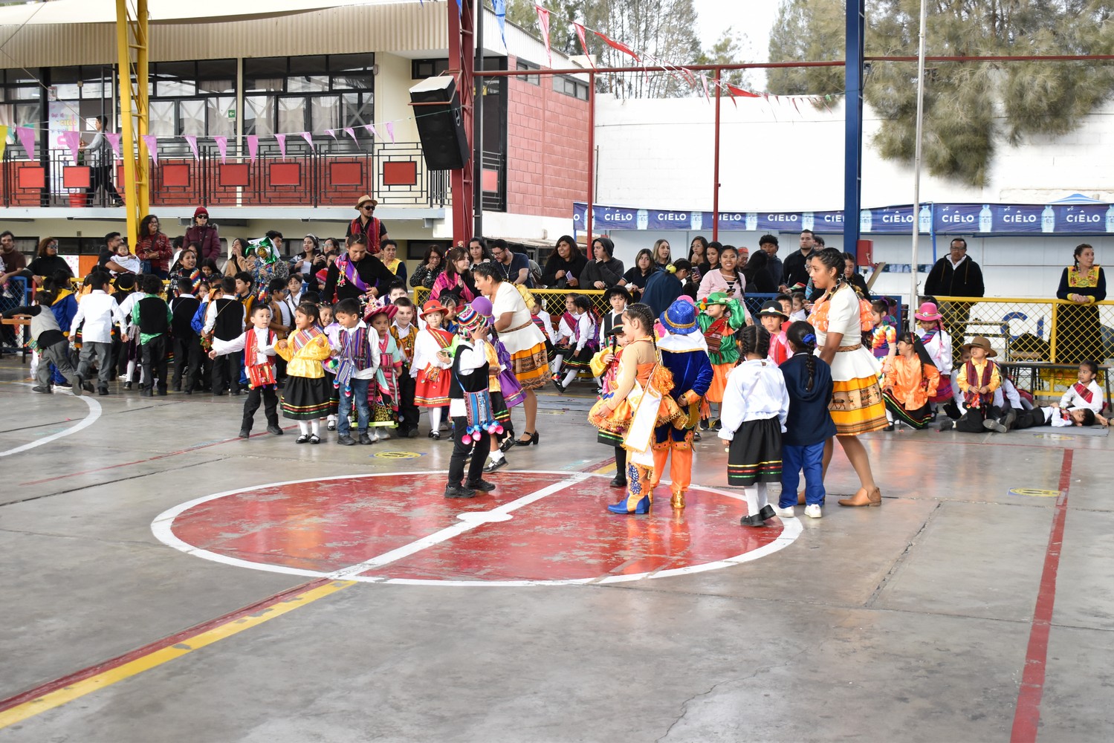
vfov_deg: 29.0
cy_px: 372
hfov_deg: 42.3
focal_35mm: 46
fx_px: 1439
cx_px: 557
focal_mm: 31
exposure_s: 1/500
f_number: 4.2
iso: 900
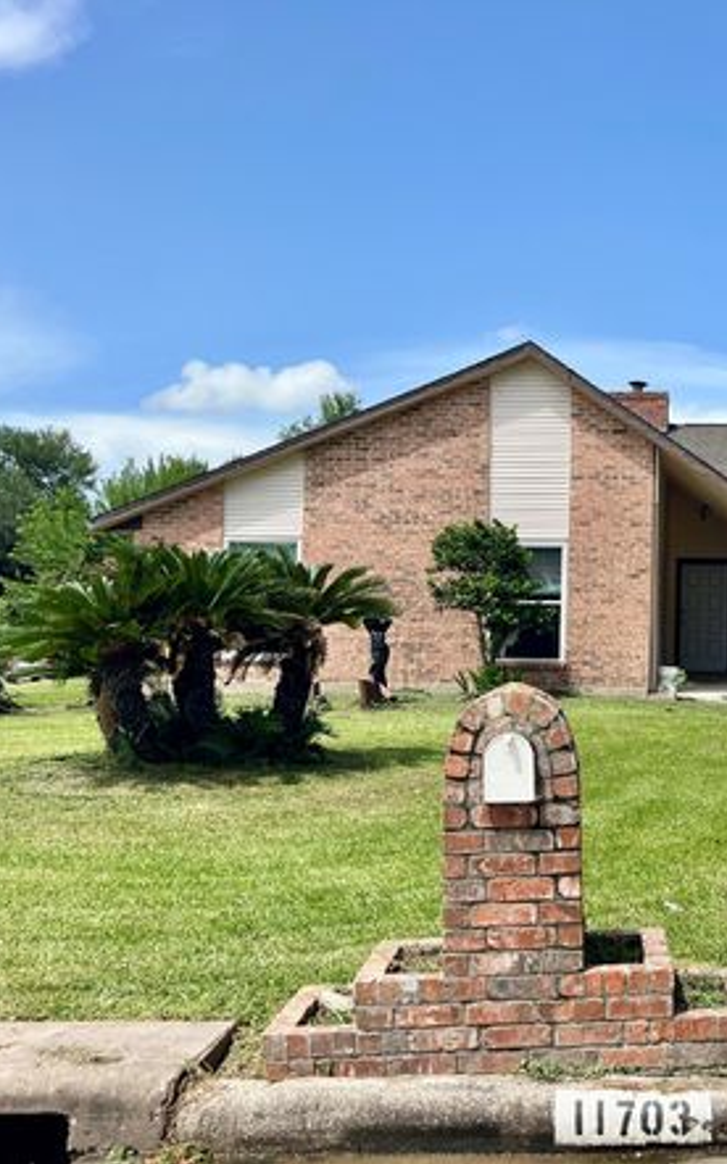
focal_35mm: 37
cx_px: 627
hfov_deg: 33.0
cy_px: 581
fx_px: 1174
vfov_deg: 52.8
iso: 50
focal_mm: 5.7
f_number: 1.5
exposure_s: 1/4115
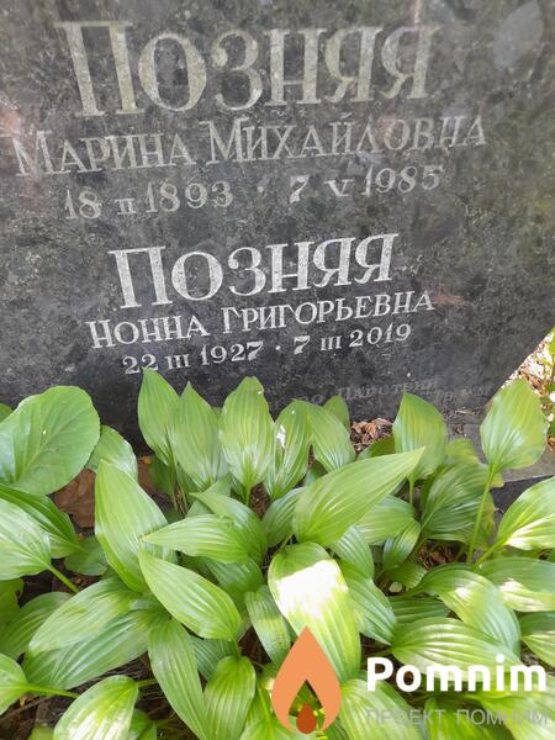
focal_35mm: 25
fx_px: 534
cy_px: 370
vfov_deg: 69.4
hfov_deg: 54.9
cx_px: 278
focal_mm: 4.6
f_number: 2
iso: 250
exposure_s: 1/50
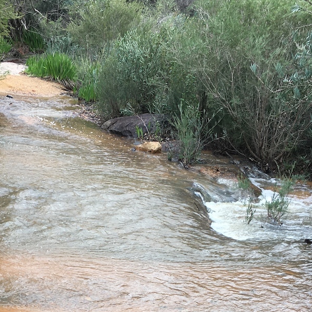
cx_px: 105
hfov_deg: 25.2
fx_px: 693
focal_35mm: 68
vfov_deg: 23.5
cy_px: 358
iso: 25
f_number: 2.2
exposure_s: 1/129
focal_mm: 4.15
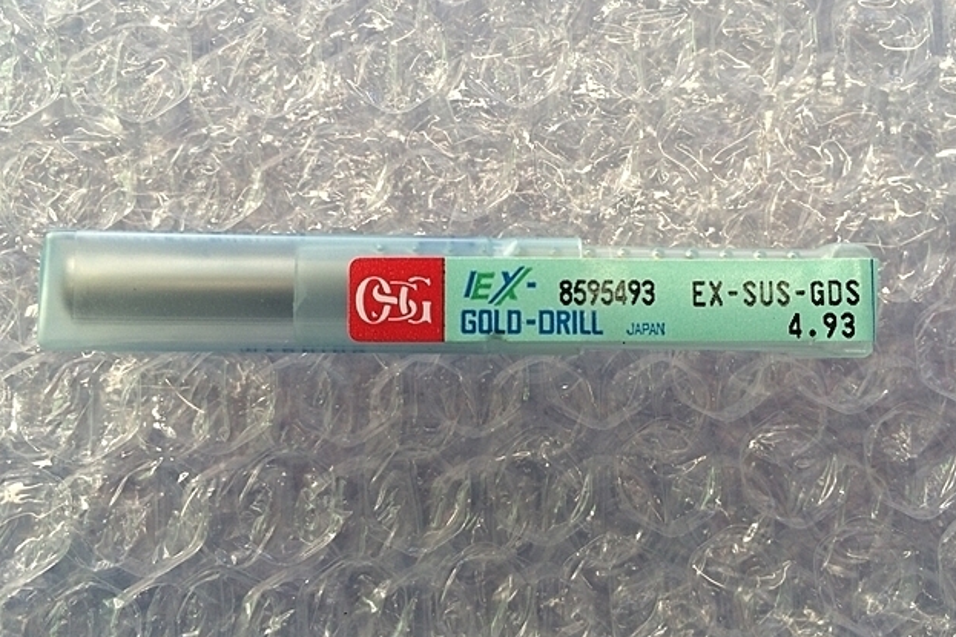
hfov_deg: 60.3
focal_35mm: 31
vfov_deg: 42.3
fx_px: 823
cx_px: 470
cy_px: 292
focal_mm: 4.15
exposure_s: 1/60
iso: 40
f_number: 2.2
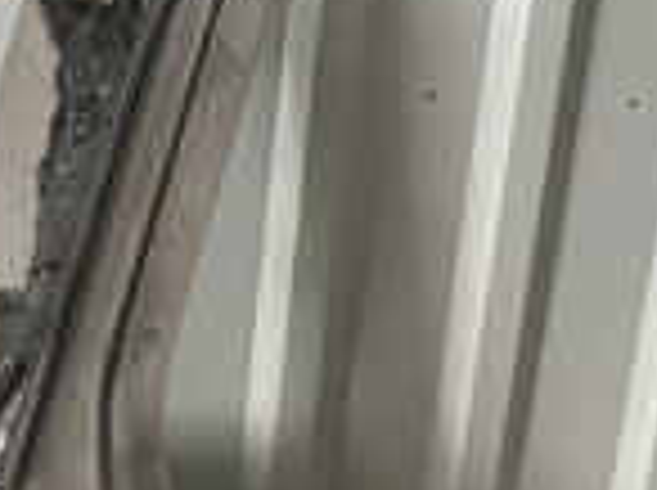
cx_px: -104
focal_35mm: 114
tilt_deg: -28.4
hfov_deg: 16.7
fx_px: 2160
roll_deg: -0.8
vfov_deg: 11.9
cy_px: 901
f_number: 1.6
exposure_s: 1/52
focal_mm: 4.2
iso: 500
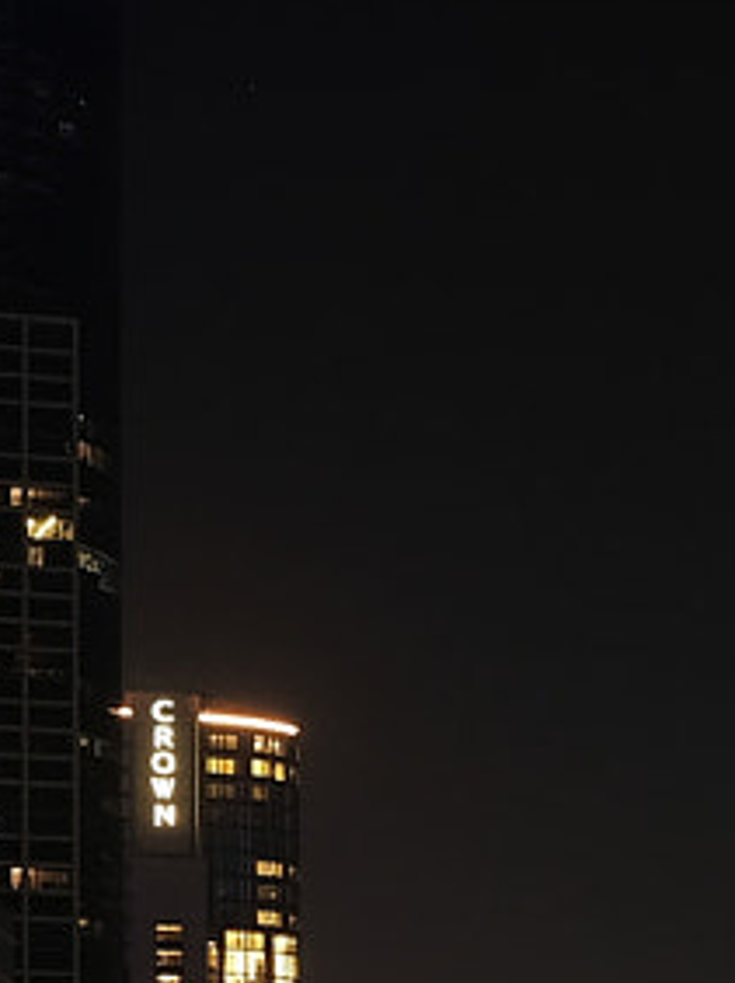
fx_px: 5416
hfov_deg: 7.5
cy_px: 1405
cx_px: 1456
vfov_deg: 10.1
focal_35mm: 191
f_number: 6.4
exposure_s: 3
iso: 200
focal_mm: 23
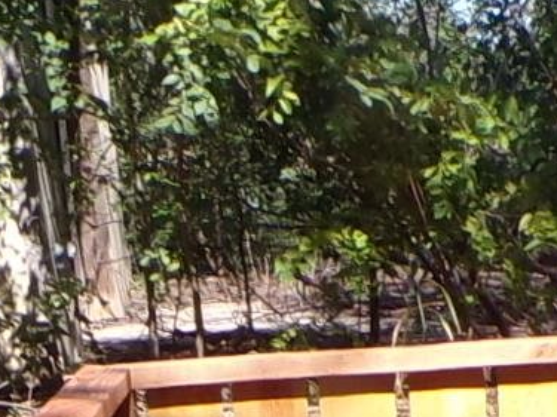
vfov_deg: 7.5
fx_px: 2670
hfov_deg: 11.9
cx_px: 434
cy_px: 1392
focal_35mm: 166
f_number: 4.4
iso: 100
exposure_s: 1/240
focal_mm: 4.3
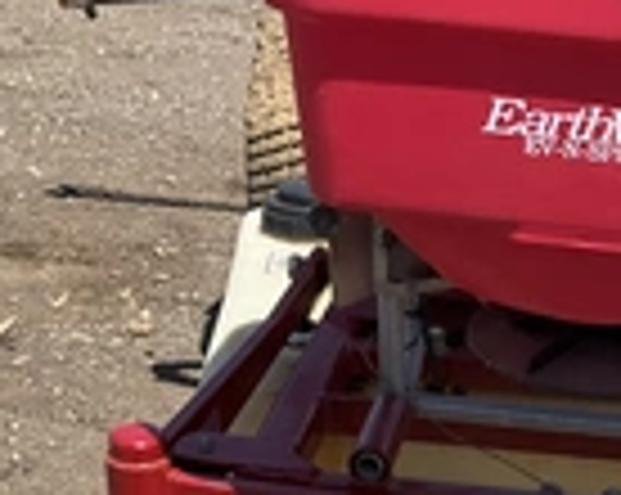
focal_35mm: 82
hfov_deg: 22.6
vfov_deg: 17.6
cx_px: 590
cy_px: 630
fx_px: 1505
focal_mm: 3
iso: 25
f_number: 1.8
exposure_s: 1/1577
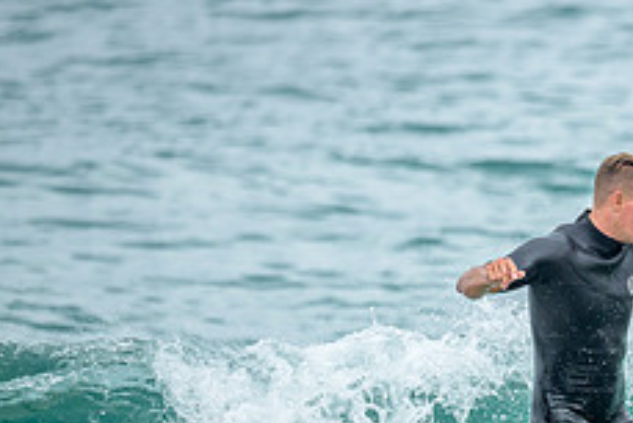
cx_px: 780
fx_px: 35663
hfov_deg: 1.0
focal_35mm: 2027
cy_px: 532
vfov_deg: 0.7
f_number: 6.3
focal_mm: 800
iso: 640
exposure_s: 1/2000
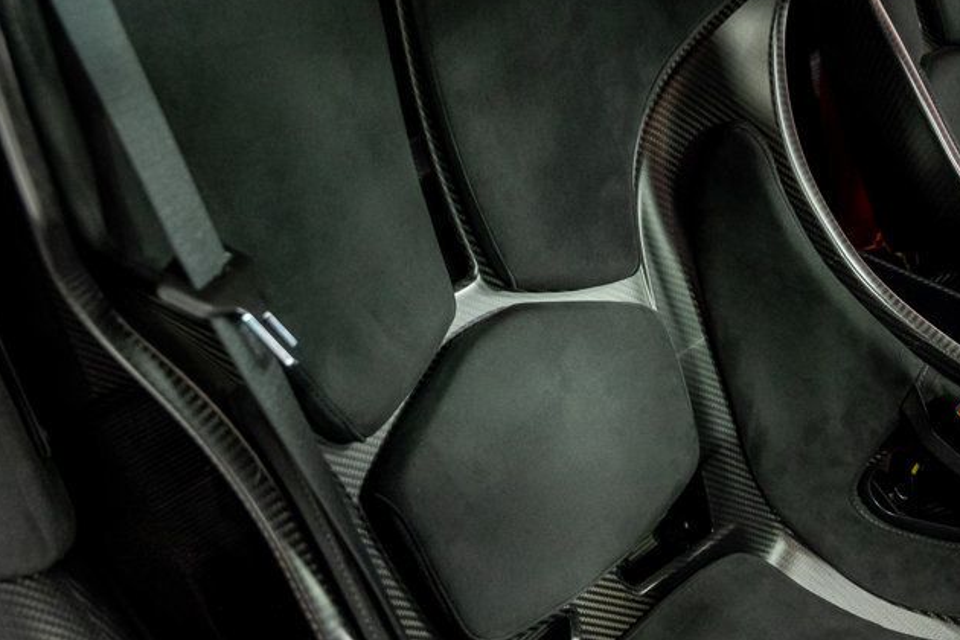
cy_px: 284
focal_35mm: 39
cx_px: 552
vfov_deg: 34.2
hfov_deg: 49.4
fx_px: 1040
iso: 5000
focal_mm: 24
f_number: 4
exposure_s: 1/60
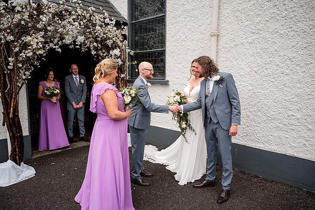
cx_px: 158
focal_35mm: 27
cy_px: 105
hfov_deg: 67.4
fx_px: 236
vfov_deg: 48.0
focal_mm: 27
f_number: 2.8
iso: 100
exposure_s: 1/640
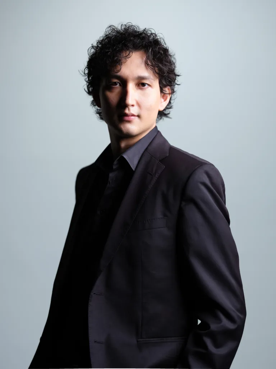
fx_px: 925
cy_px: 184
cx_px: 138
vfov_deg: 22.5
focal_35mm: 87
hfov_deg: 17.0
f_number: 2.8
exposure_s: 1/100
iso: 100
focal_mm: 110
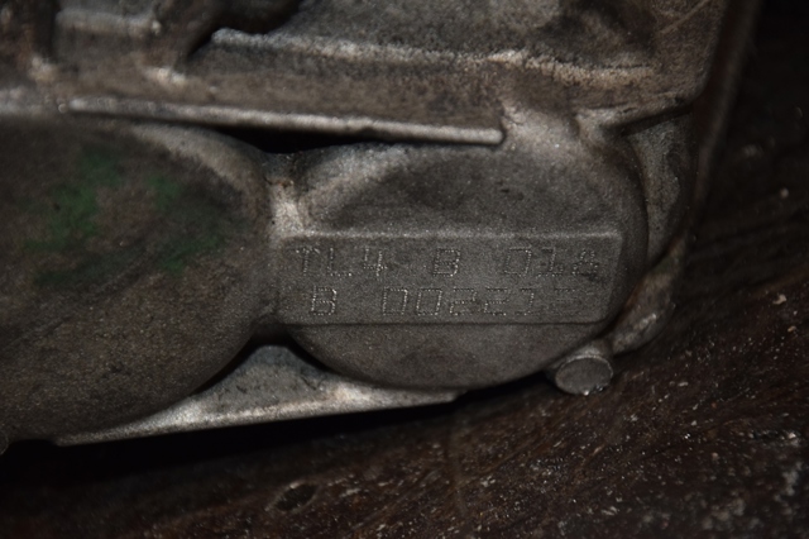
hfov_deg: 13.0
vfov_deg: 8.7
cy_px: 270
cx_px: 404
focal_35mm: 158
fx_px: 3537
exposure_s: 1/50
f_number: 5.6
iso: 800
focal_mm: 105
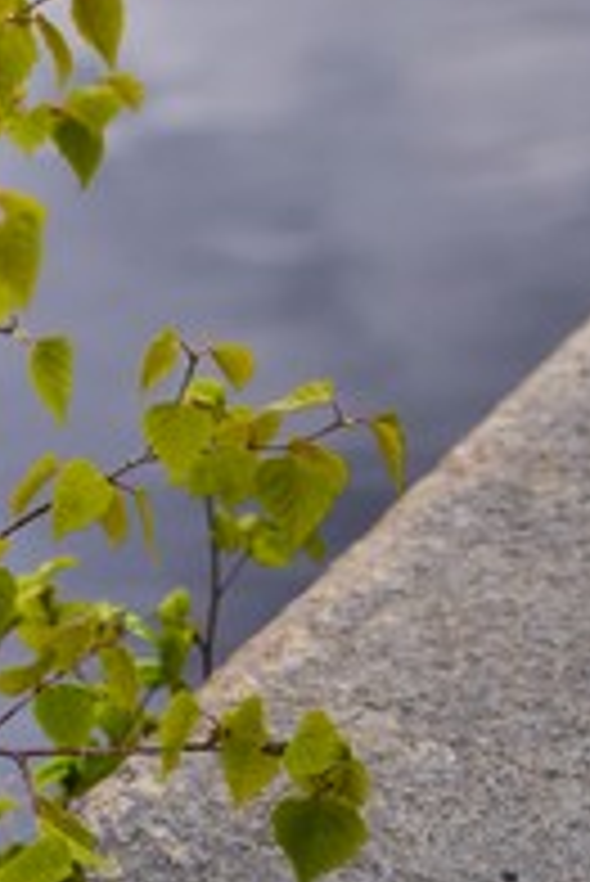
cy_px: -585
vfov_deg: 11.3
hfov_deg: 7.8
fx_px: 4196
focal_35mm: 171
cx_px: -396
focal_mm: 35
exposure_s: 1/2500
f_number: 1.8
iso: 100
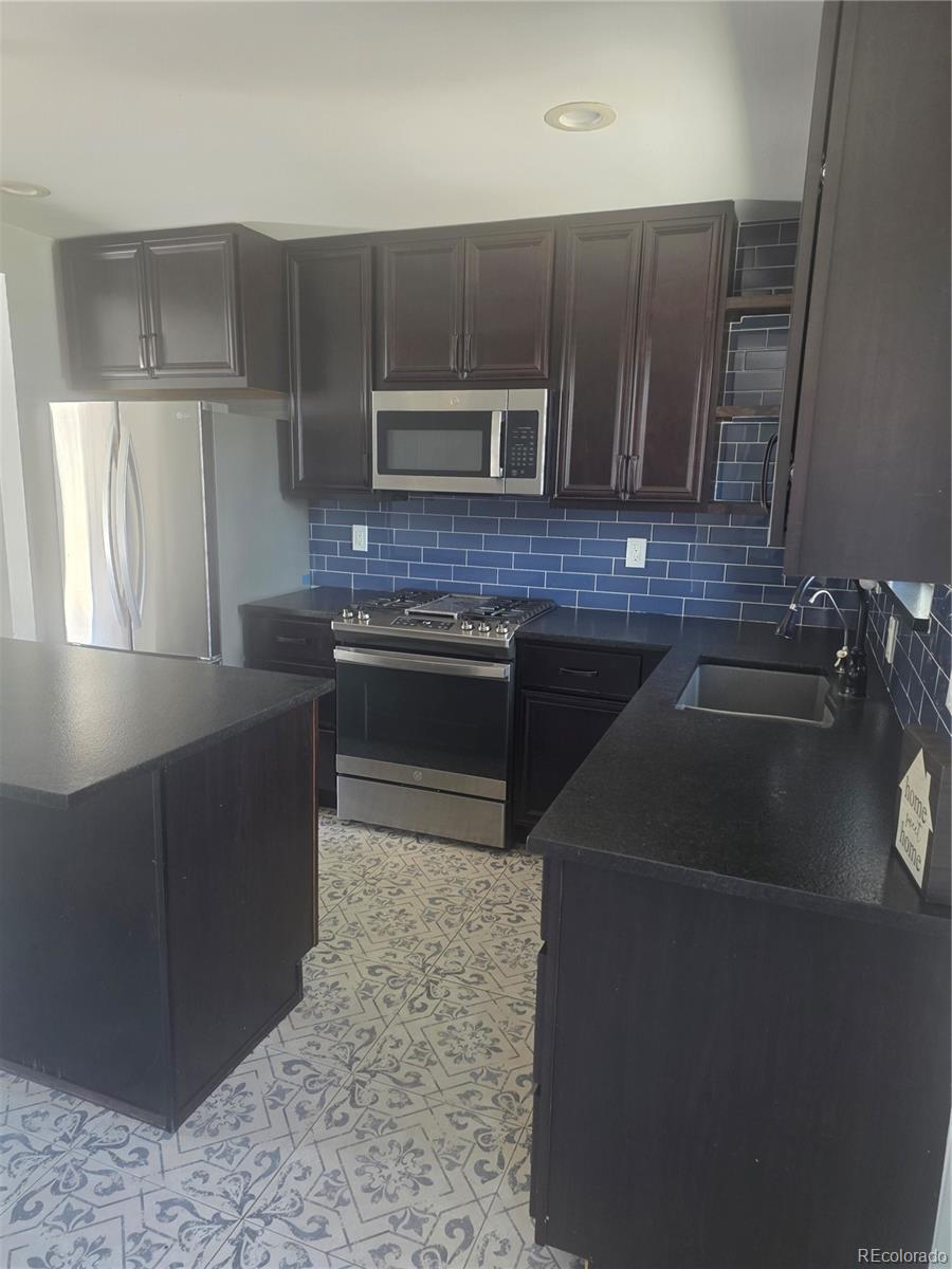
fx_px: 843
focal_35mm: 23
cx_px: 476
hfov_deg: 58.9
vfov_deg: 73.9
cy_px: 634
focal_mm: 6.25
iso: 320
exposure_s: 1/120
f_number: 1.7
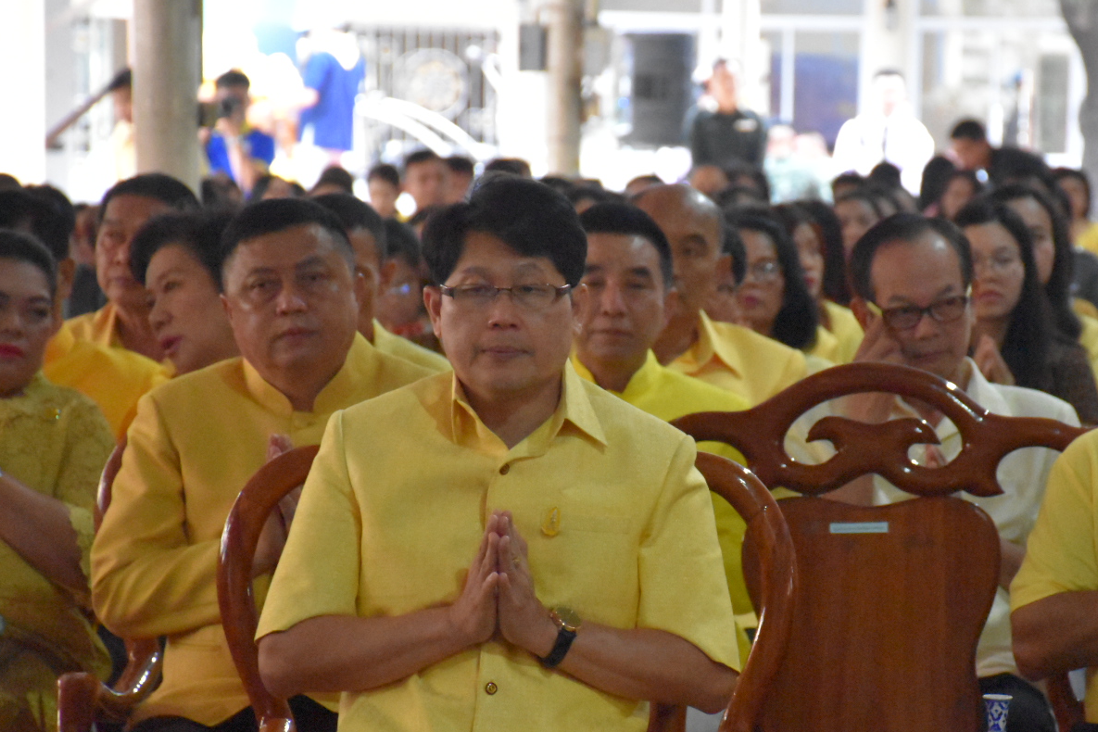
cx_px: 750
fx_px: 6252
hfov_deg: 10.0
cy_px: 474
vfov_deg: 6.7
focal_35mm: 205
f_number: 5.6
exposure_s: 1/125
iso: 12800
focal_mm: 100
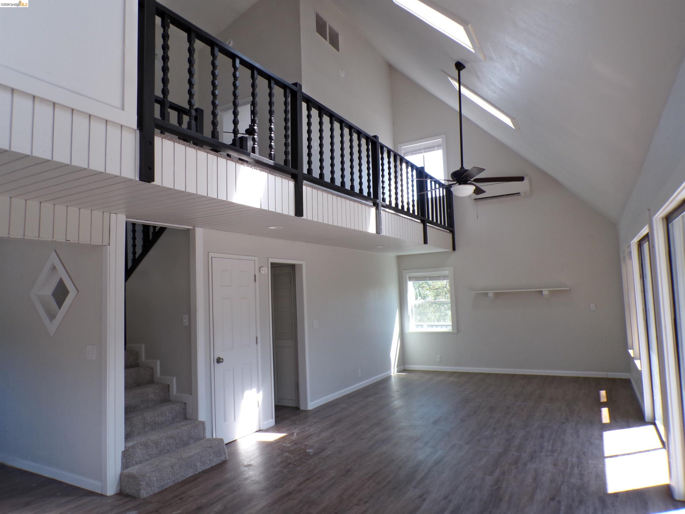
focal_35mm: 24
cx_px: 342
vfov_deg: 56.8
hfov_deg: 71.6
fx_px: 475
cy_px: 257
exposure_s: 1/50
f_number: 4.4
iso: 100
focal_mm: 4.3
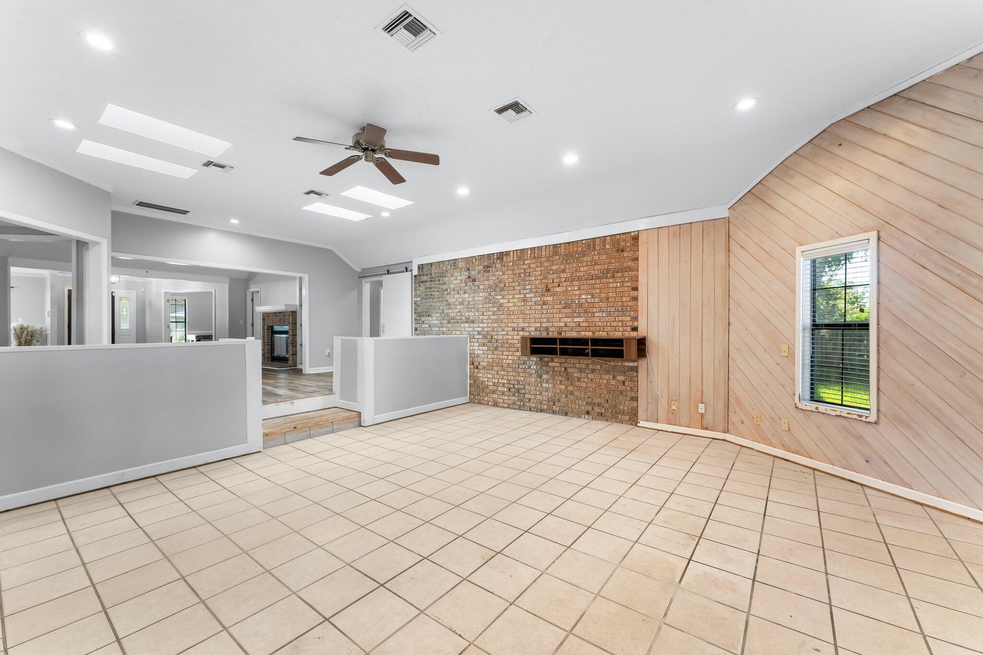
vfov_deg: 81.2
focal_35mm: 14
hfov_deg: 104.3
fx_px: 382
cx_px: 492
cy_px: 328
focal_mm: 14
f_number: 8
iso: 400
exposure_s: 1/5
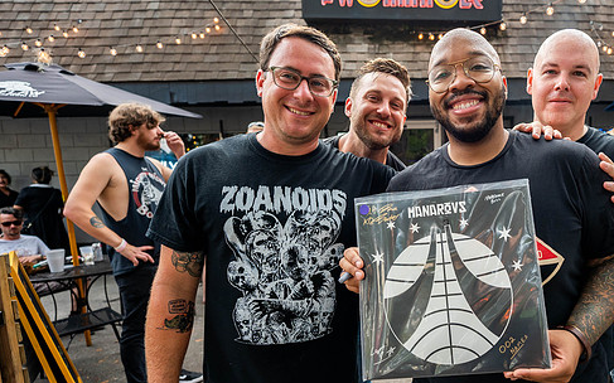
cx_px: 440
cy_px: 215
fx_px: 368
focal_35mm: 22
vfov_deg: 54.9
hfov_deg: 75.4
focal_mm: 14
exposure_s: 1/125
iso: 320
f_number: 2.8
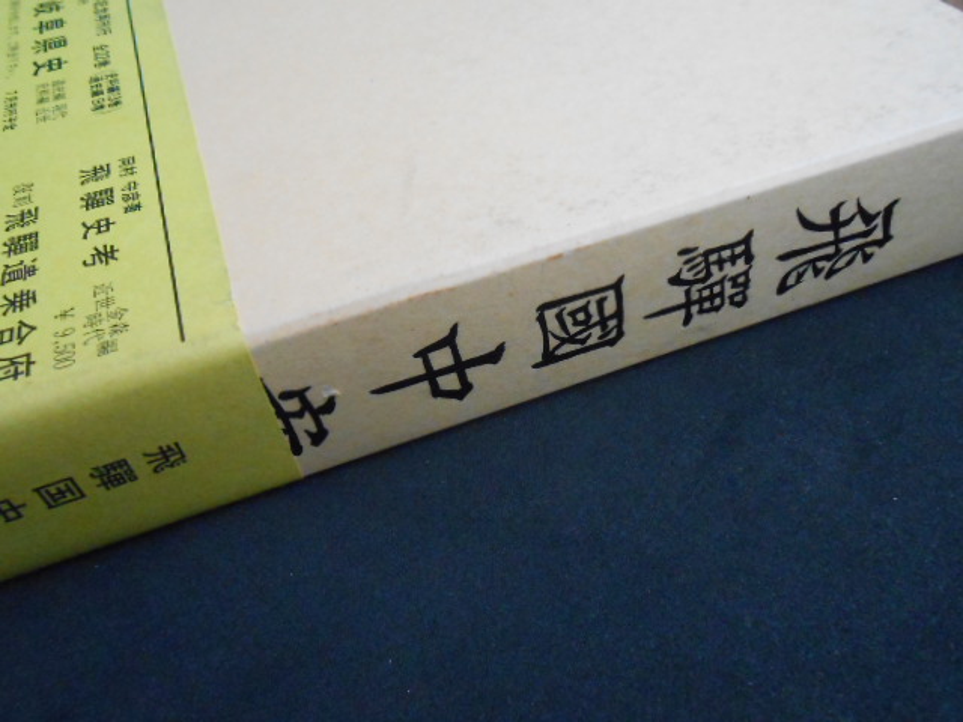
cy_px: 361
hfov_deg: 60.0
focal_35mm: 30
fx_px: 835
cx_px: 482
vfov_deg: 46.8
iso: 800
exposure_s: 1/25
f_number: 3.8
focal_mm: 5.3
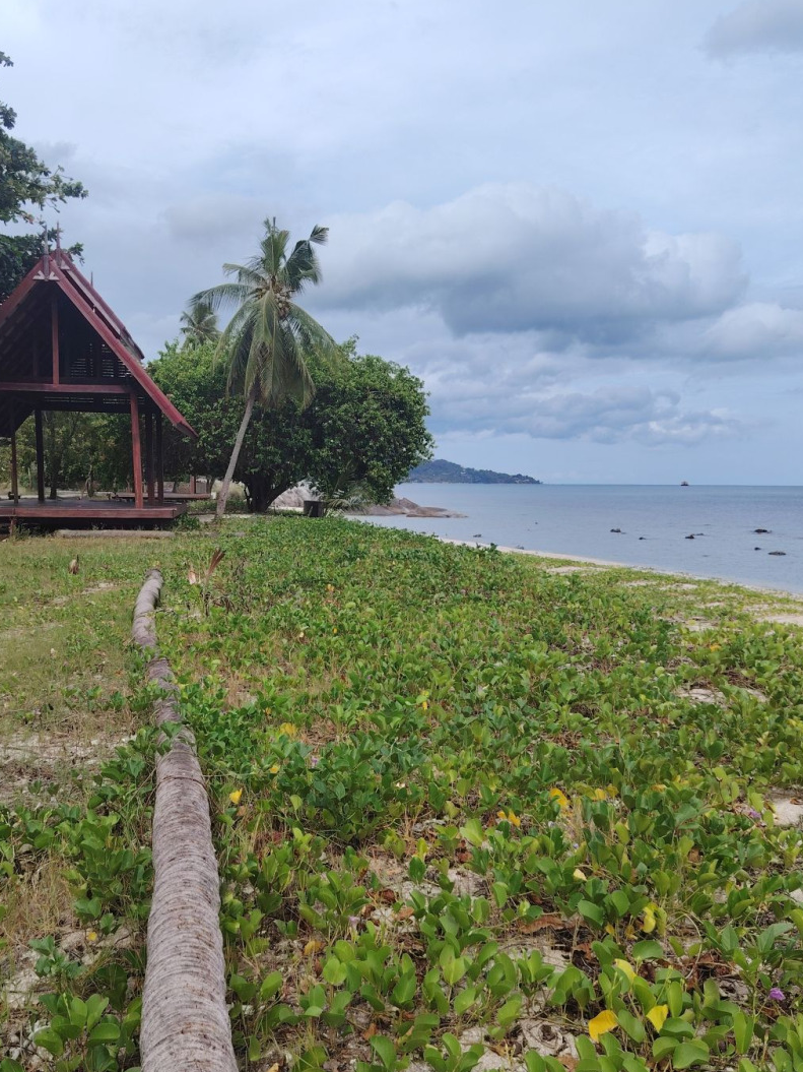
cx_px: 355
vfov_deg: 55.3
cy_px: 565
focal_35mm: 33
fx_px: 1021
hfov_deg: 42.9
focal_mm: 5.25
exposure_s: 1/958
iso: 100
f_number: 1.75
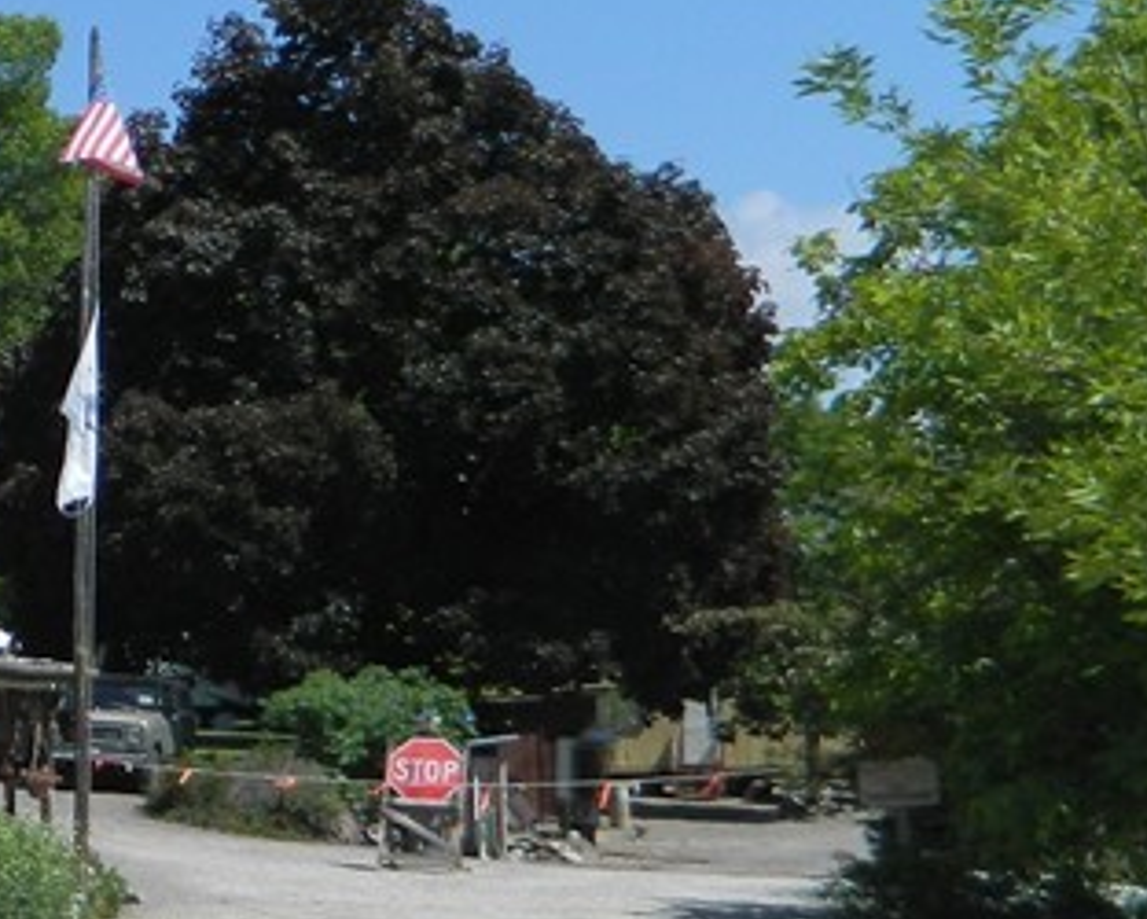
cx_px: -643
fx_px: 2717
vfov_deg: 19.1
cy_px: 662
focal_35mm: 80
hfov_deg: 20.1
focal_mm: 4.5
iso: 80
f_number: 8.7
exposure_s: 1/200
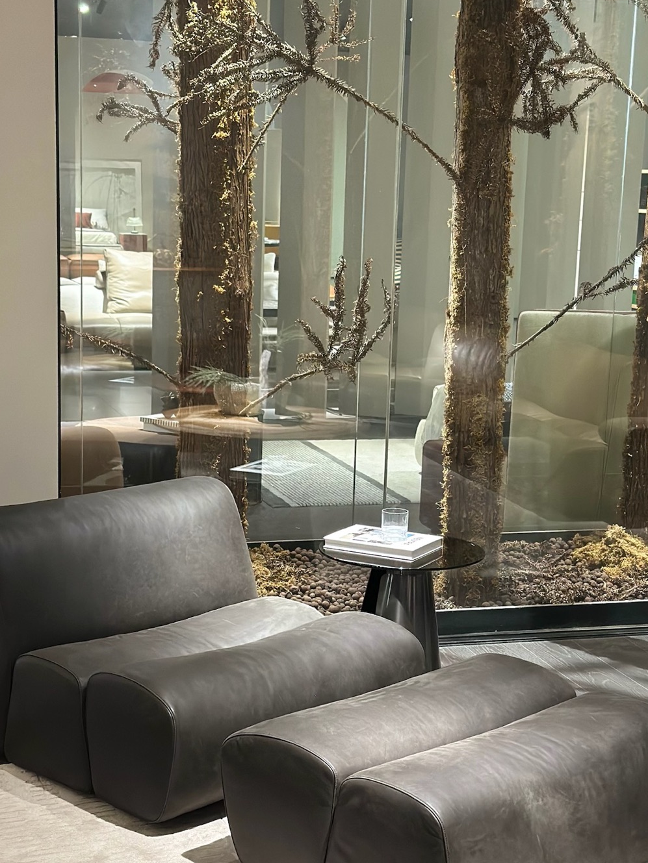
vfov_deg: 29.8
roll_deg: -2.5
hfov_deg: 22.6
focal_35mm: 65
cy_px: 481
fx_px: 1622
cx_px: 304
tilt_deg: -10.5
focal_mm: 6.86
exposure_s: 1/50
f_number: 1.78
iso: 320
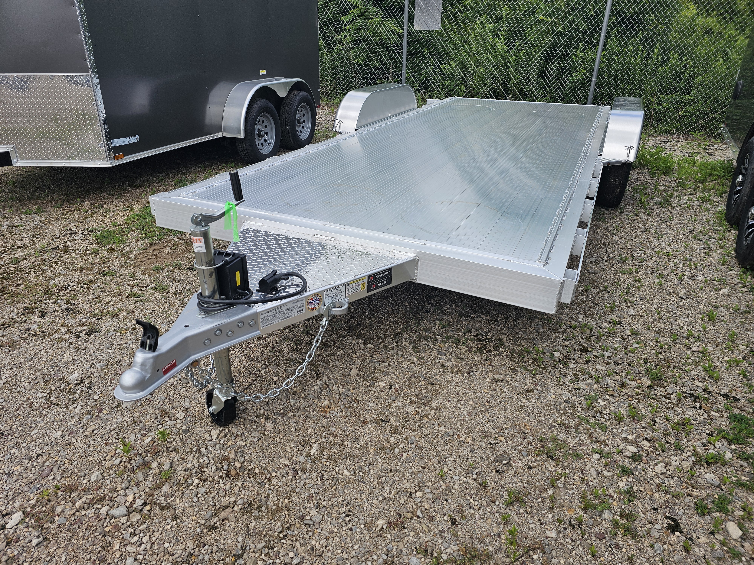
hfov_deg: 73.9
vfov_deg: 58.9
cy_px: 282
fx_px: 501
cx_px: 377
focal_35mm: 23
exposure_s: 1/565
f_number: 1.7
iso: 10
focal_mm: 6.3
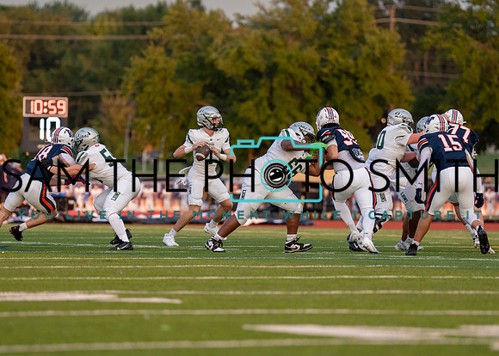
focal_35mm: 320
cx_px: 252
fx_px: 4532
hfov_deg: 6.3
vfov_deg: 4.5
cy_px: 163
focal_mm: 200
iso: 640
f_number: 2.8
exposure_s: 1/2500
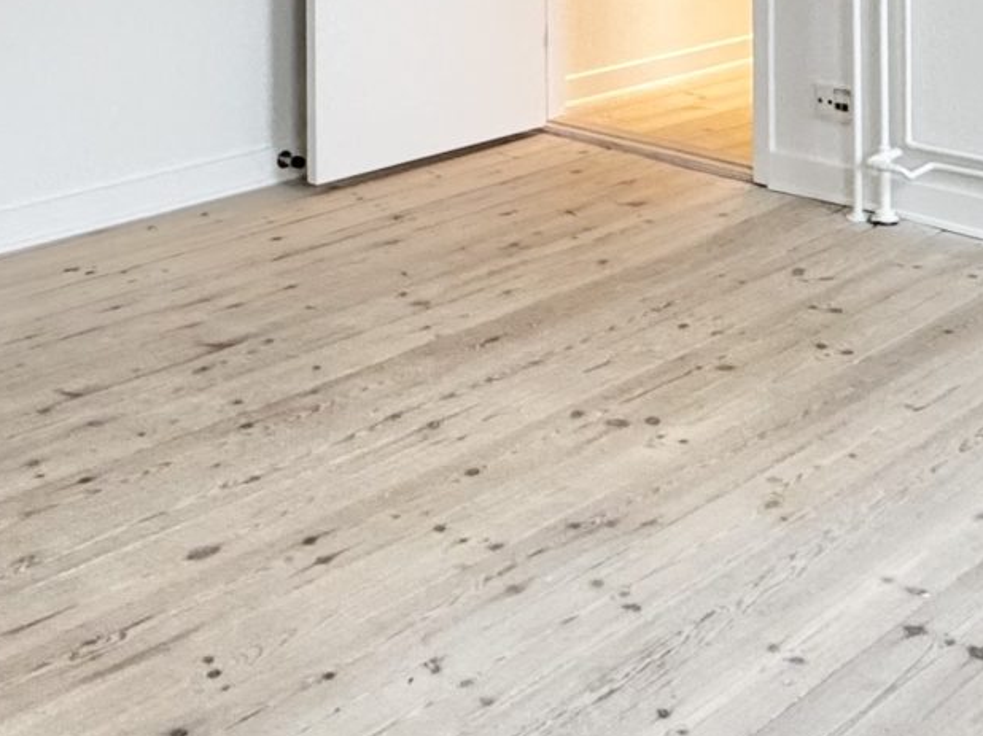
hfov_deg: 33.0
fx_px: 1646
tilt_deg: -0.2
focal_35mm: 58
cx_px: 643
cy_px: -272
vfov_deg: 22.1
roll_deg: +0.9
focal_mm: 2.22
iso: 250
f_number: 2.2
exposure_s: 1/50
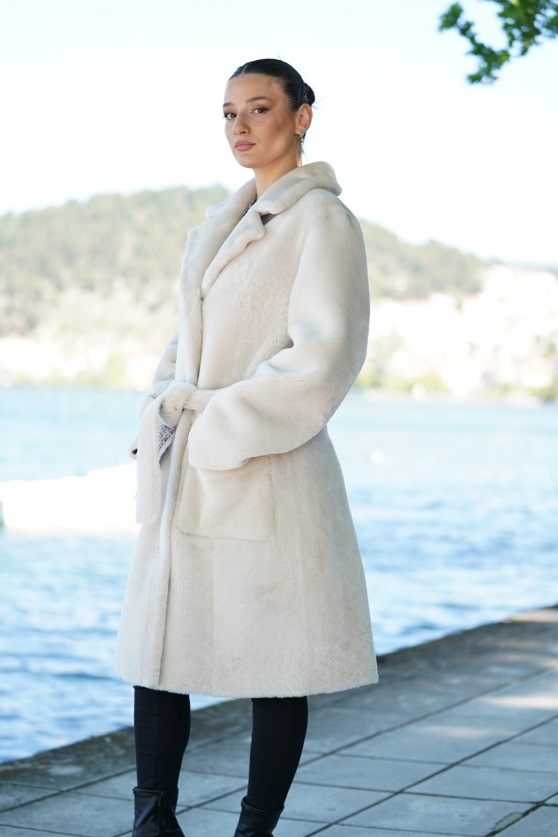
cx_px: 279
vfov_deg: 28.8
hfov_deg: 19.5
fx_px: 1627
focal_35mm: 70
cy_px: 418
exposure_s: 1/250
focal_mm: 70
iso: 125
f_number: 2.8
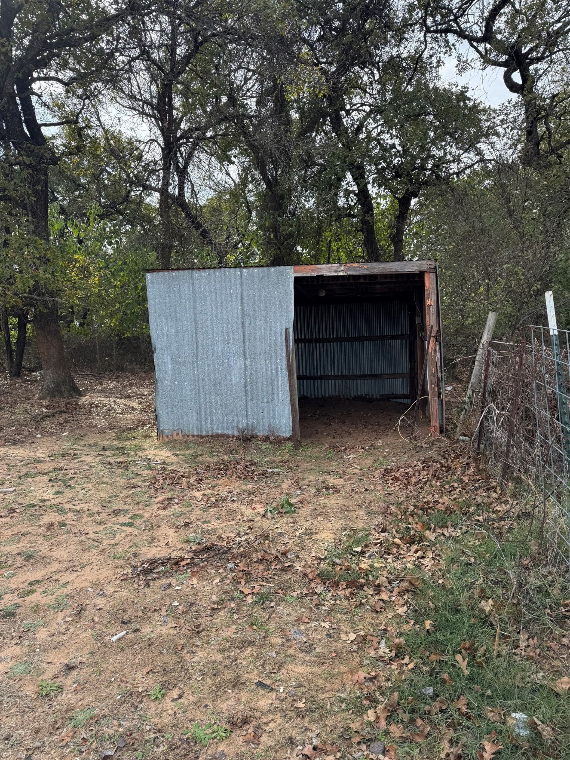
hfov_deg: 56.8
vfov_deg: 71.6
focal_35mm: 24
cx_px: 285
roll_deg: -0.3
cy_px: 380
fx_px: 527
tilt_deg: -7.7
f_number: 1.78
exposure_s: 1/1285
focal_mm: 6.76
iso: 80
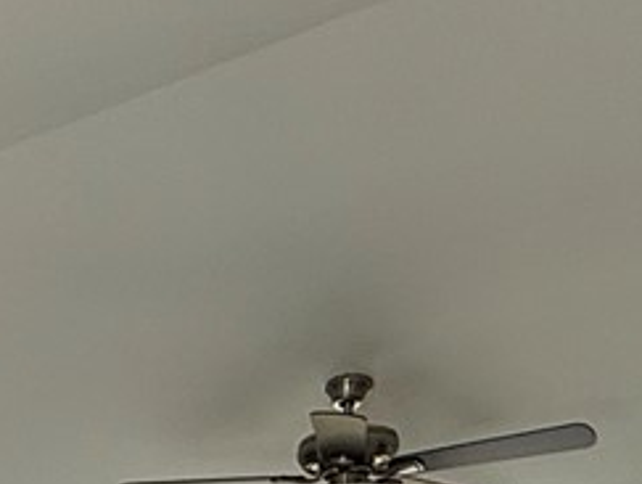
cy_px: 1031
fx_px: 1709
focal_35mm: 92
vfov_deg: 13.3
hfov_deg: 18.3
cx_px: -388
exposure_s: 1/120
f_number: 2.2
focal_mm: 2.22
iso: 80
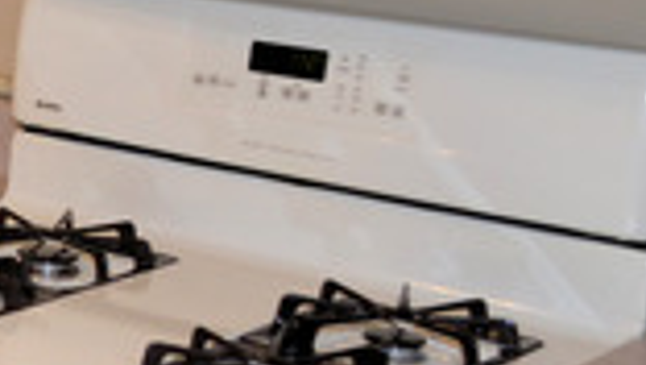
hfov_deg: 15.6
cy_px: 39
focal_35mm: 116
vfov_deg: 10.4
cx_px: -547
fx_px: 1988
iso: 450
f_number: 4
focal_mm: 18
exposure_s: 1/30
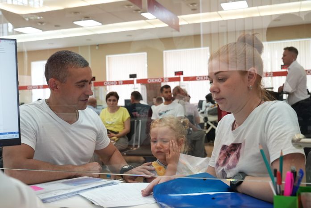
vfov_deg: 33.5
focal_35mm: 40
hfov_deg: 48.4
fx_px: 346
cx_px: 156
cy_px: 104
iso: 2500
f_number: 5.6
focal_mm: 40
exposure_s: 1/200
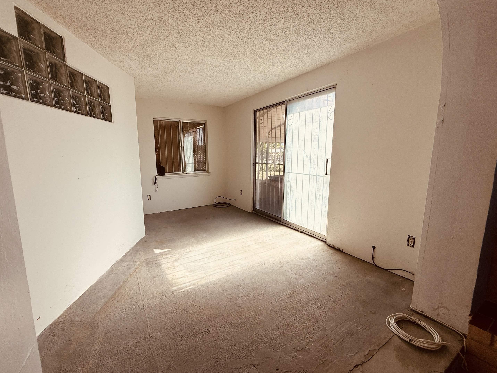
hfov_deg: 98.1
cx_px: 233
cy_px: 186
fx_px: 215
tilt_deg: -8.7
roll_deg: +0.7
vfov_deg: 81.7
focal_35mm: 15
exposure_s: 1/359
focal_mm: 2.22
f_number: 2.2
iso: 50
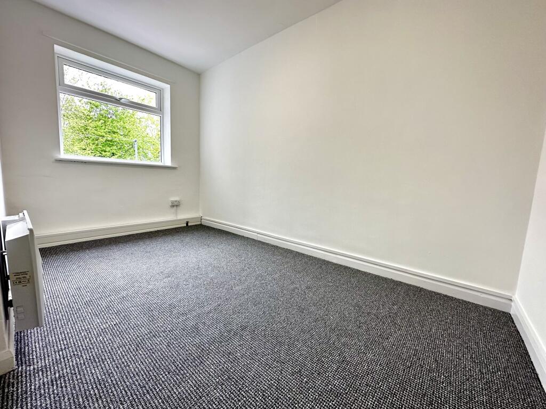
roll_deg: -2.1
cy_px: 204
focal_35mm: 14
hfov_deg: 102.1
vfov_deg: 85.7
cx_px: 273
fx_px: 221
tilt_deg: -6.5
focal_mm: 2.22
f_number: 2.2
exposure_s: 1/100
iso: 160
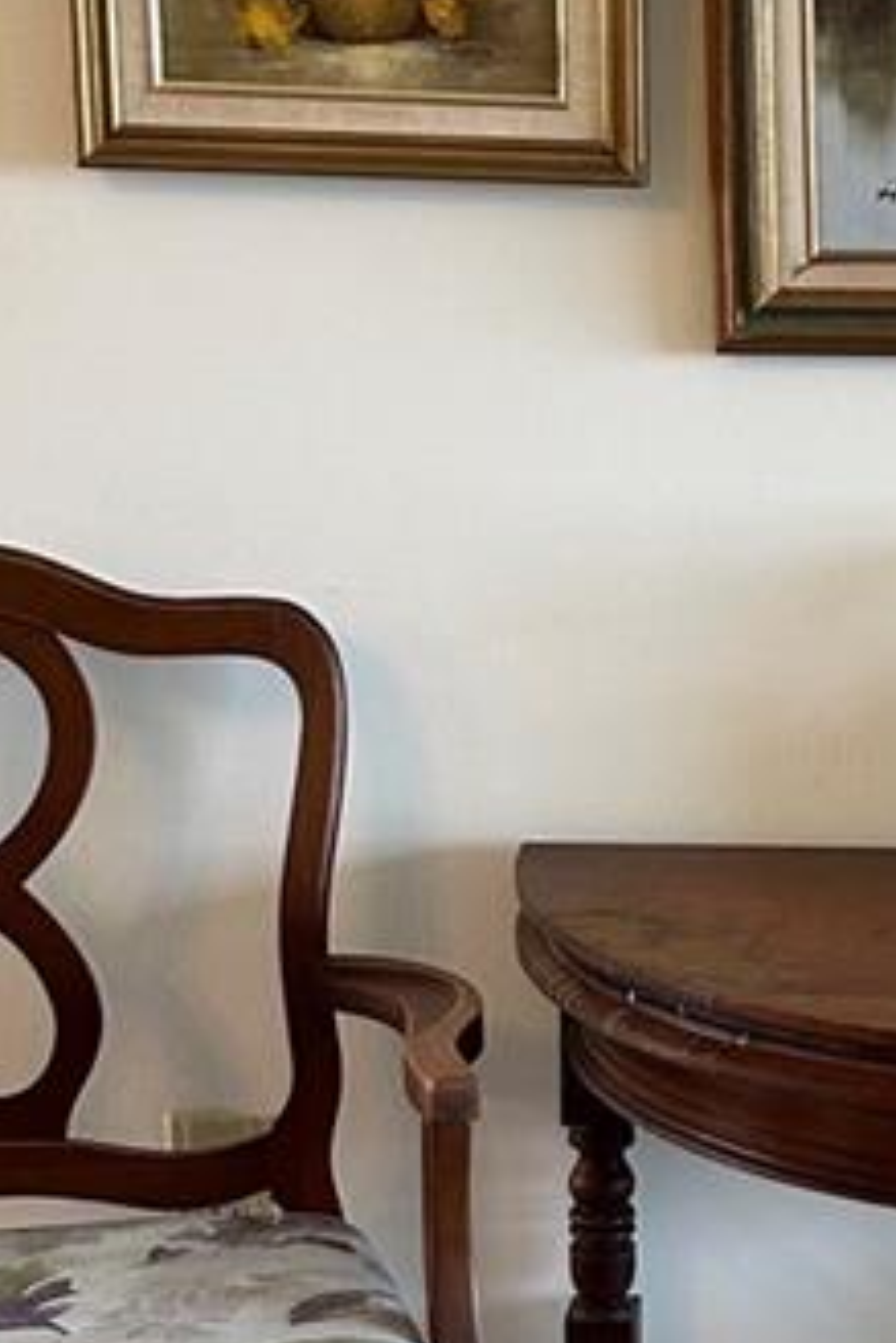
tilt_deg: -14.9
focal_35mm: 99
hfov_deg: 13.4
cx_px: 1150
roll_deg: -0.9
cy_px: 897
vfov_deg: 20.5
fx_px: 3692
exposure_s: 1/120
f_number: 1.5
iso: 100
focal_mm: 5.7
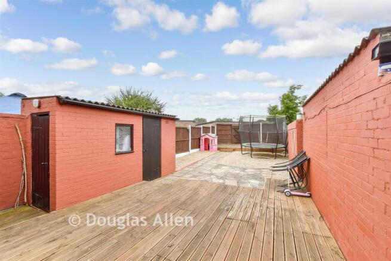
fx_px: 163
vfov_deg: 77.4
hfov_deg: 100.4
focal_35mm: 15
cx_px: 196
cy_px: 130
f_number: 7.1
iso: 400
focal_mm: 10
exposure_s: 1/320
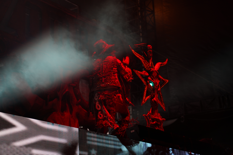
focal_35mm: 88
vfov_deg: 15.5
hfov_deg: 23.1
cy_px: 78
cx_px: 116
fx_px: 570
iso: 400
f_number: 4
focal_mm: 88
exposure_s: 1/125
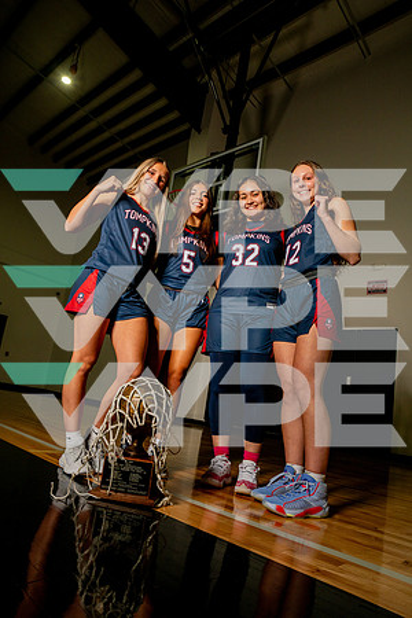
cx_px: 206
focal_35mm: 24
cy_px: 309
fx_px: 412
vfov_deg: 73.7
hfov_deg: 53.1
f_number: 8
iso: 250
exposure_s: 1/400
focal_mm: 24
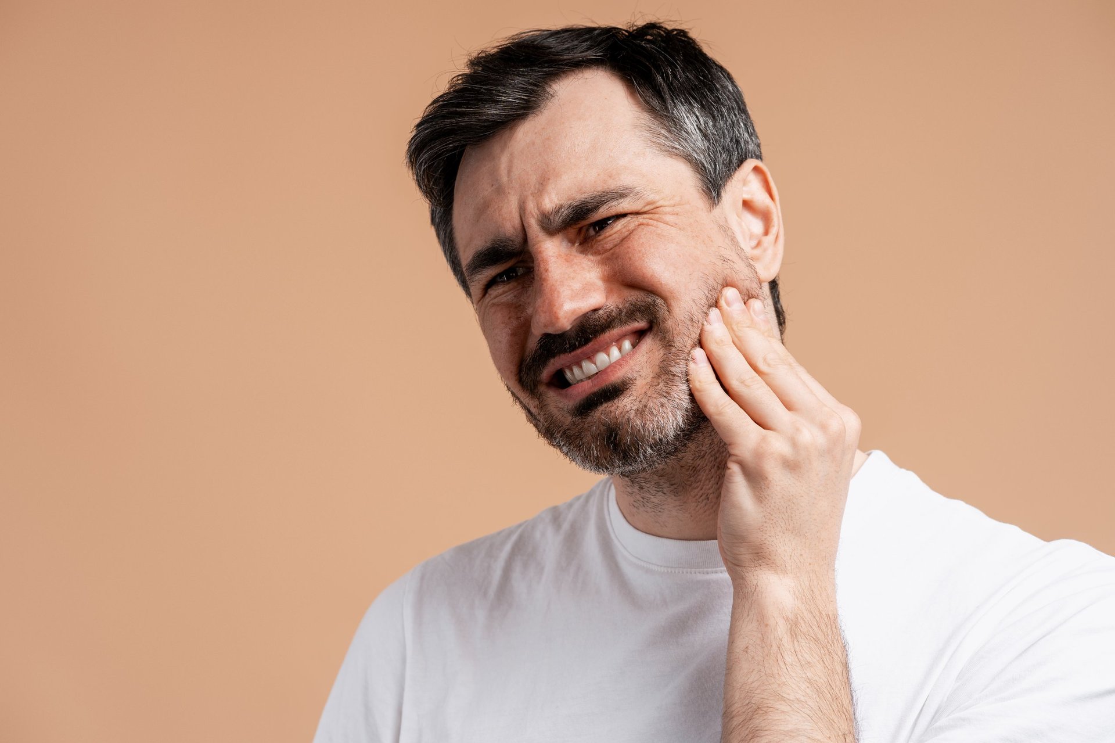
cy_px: 372
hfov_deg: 23.9
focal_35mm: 85
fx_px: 2632
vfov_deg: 16.1
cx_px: 558
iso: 125
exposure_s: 1/160
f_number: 8
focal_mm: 85
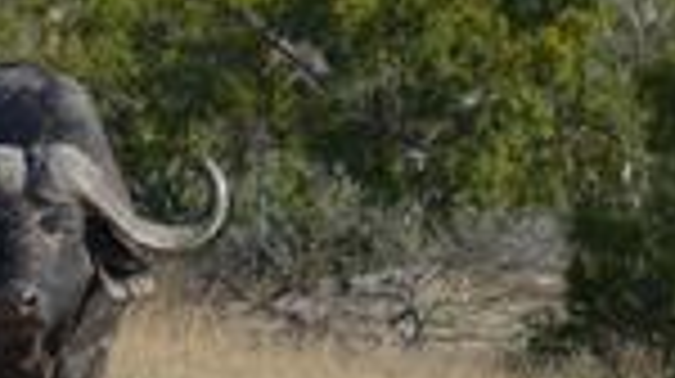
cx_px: -896
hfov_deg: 3.6
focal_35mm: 586
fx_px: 10477
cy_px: 180
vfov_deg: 2.1
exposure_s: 1/500
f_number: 5.6
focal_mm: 70
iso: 100
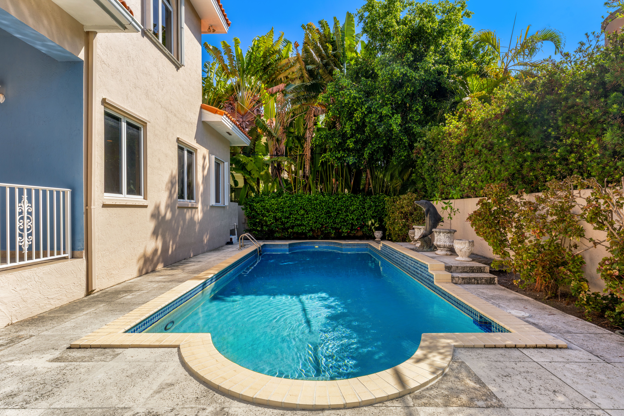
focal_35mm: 18
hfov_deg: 91.6
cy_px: 208
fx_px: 303
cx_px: 312
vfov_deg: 68.9
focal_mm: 17.5
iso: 100
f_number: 10
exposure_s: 1/50
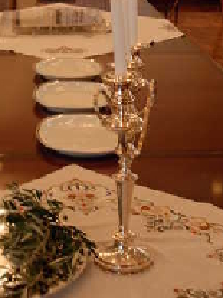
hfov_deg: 16.7
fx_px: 757
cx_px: 79
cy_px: 1
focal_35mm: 88
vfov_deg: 21.5
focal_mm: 6.3
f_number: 2.9
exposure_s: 1/4.8
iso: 79
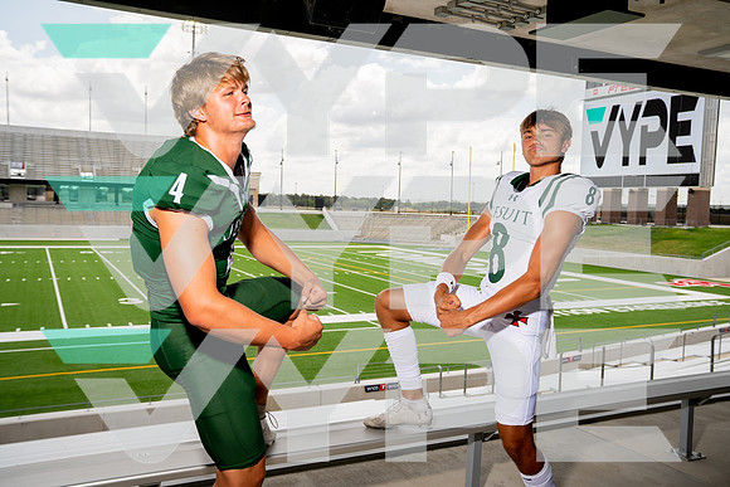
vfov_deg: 40.0
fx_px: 669
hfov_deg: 57.2
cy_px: 244
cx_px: 365
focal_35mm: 33
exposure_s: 1/250
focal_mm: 33
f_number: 6.3
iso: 100
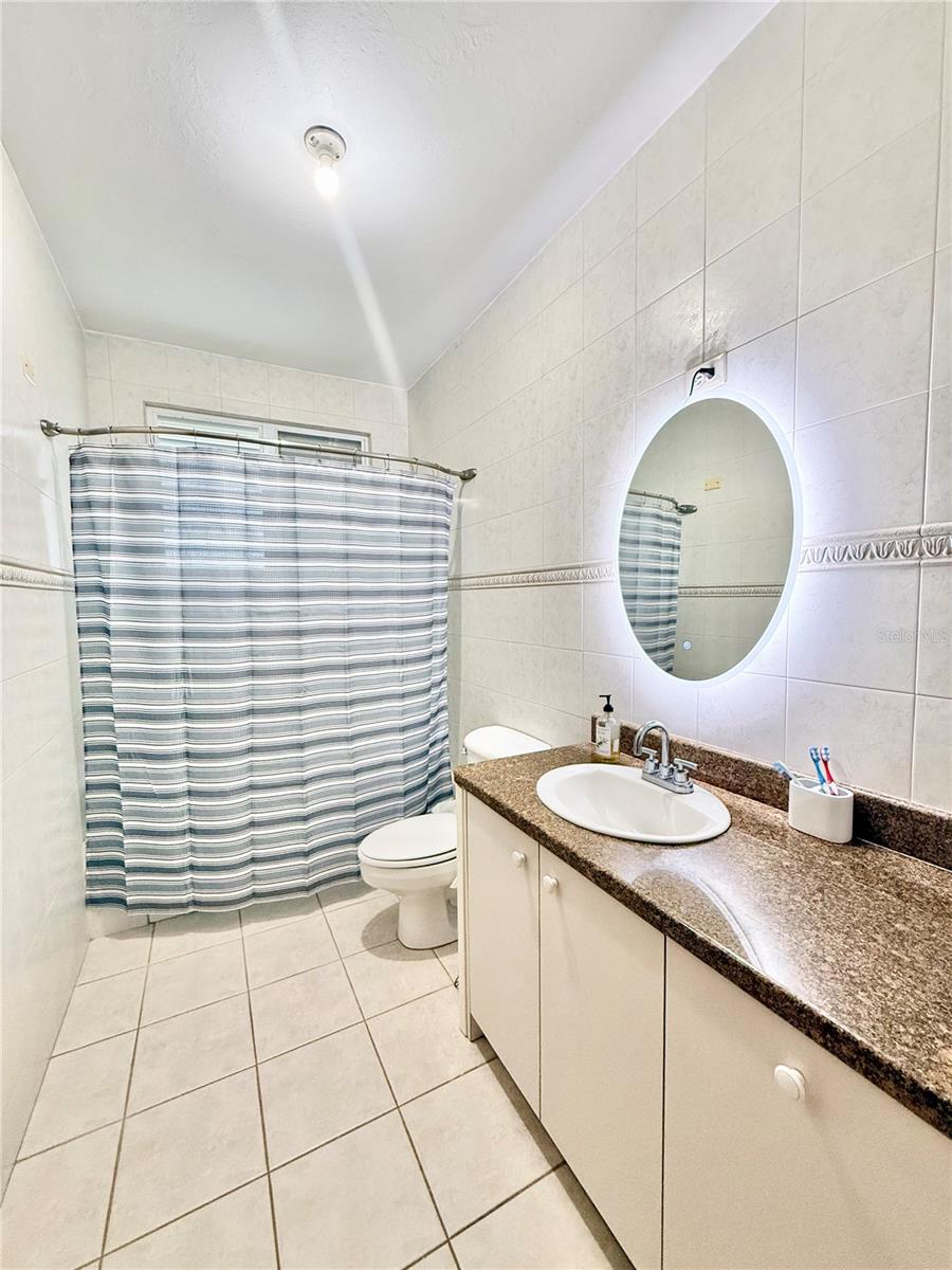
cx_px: 476
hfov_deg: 85.7
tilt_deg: -3.5
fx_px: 513
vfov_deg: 102.1
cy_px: 635
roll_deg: +0.0
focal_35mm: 14
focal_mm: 2.22
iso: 250
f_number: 2.2
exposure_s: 1/120
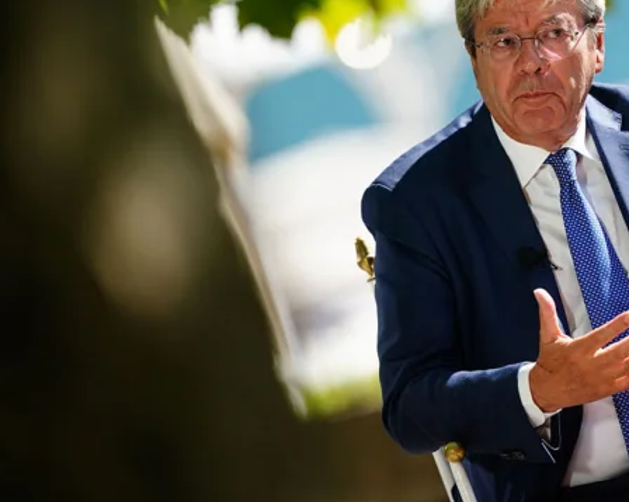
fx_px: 7369
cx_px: 425
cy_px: 215
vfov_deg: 3.9
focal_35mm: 396
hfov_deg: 4.9
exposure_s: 1/3200
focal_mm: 300
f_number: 2.8
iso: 500
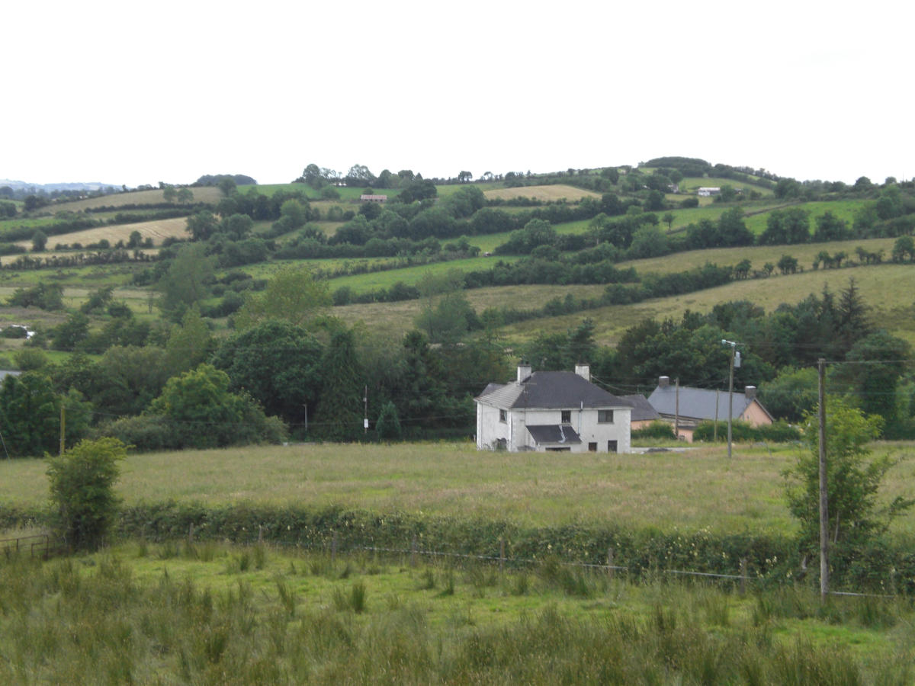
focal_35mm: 75
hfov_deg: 26.0
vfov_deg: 19.6
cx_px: 458
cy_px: 343
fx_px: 1982
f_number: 4.5
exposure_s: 1/125
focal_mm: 12.47
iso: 100
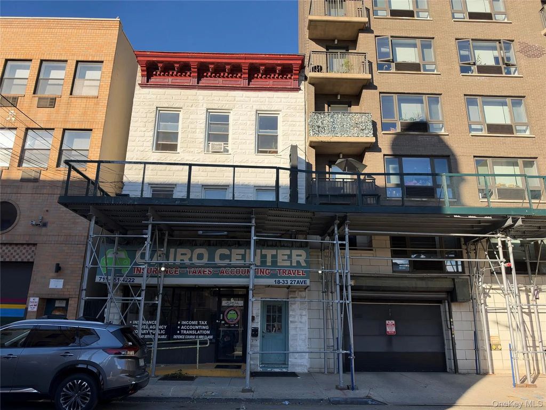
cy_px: 205
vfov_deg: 56.8
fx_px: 379
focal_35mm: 24
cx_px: 273
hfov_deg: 71.6
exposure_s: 1/2273
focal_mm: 6.93
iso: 80
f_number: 1.8
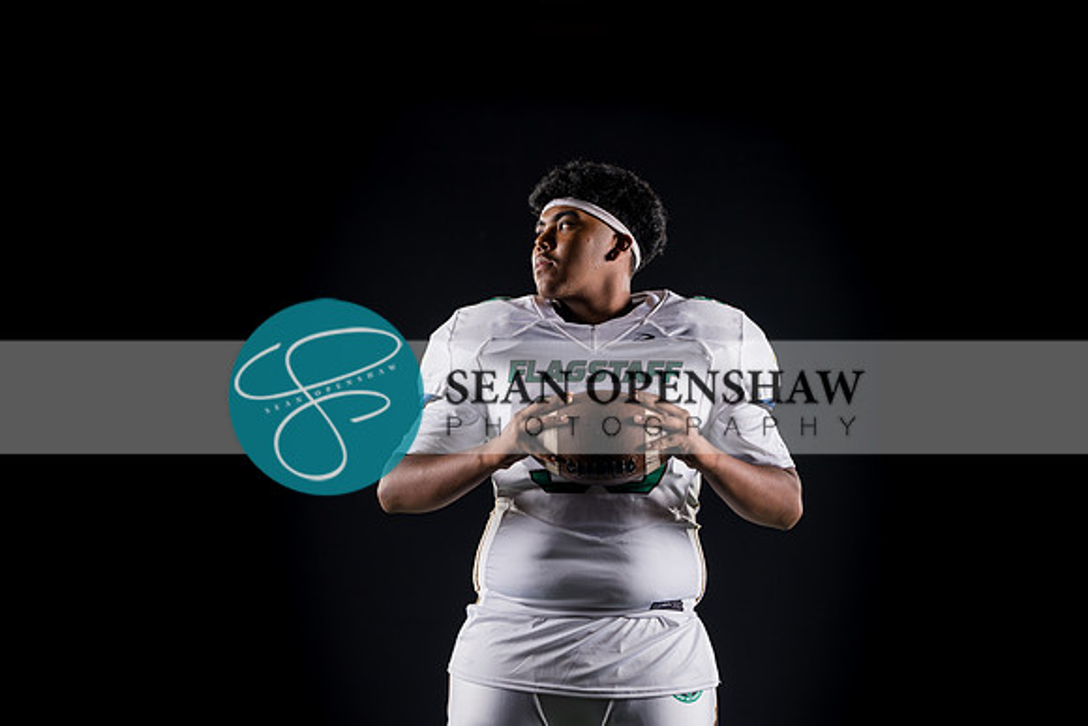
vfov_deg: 17.3
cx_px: 544
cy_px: 363
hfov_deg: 25.7
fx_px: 2388
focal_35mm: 79
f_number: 4
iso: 160
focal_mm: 79
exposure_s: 1/160
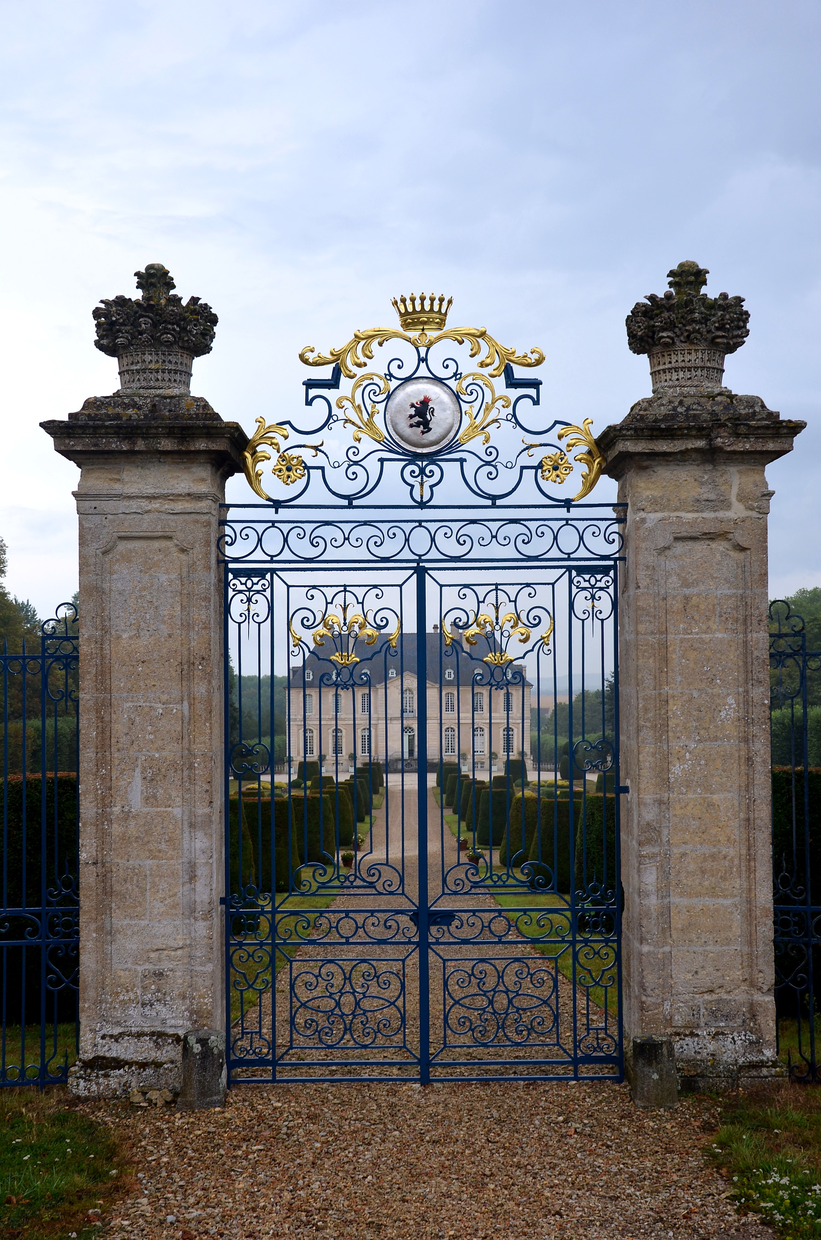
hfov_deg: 31.8
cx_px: 410
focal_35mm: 42
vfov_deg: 46.5
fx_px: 1443
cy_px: 620
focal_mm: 28
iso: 200
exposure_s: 1/200
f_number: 7.1
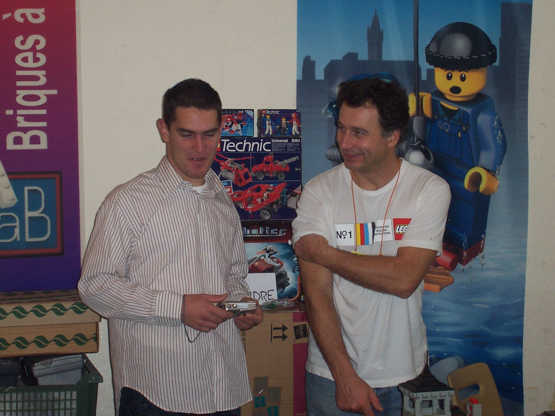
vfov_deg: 16.6
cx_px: 278
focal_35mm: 89
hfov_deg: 22.0
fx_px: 1427
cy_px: 208
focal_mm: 13.5
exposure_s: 1/90
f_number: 4.1
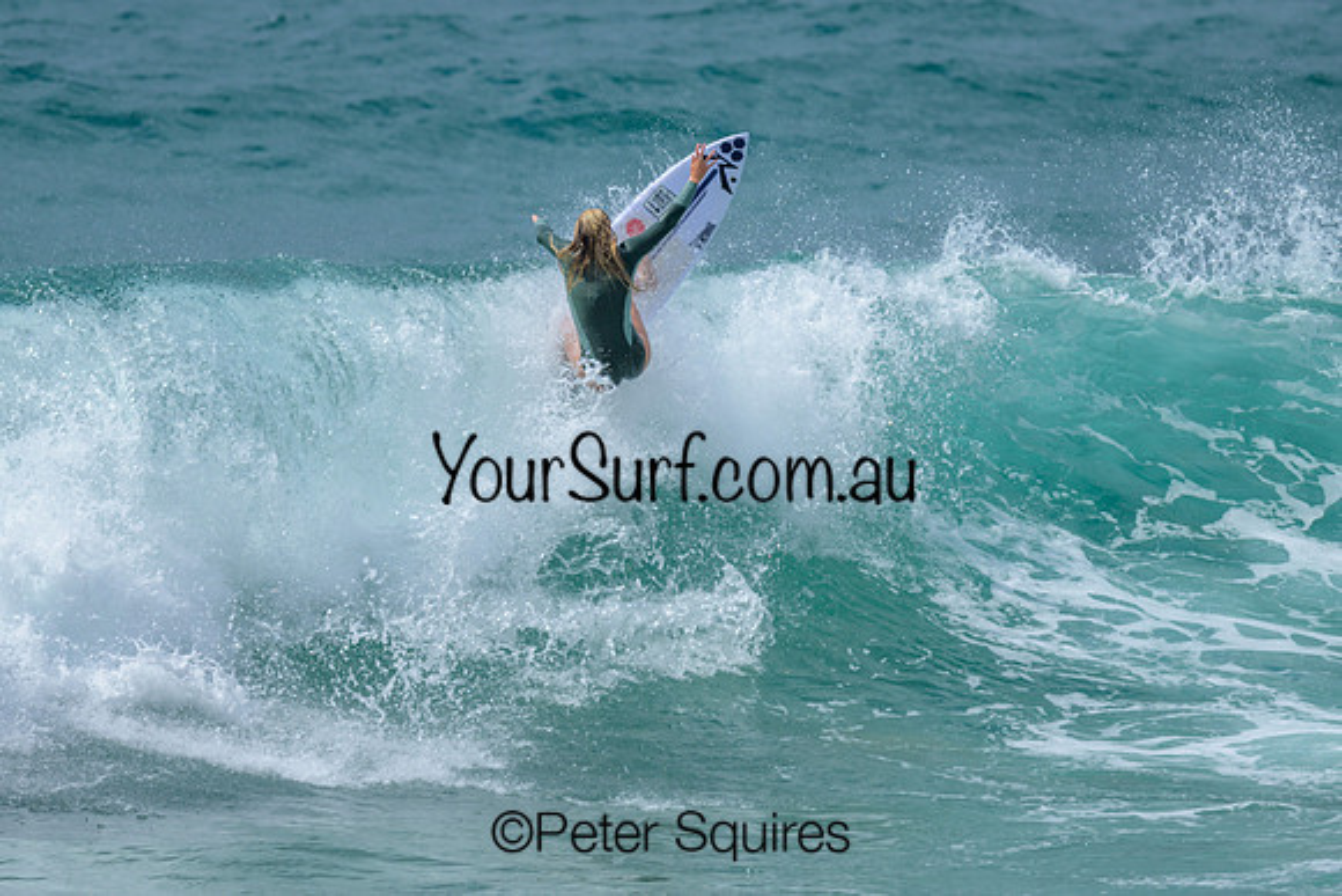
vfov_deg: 1.3
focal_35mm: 1091
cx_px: 668
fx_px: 40695
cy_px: 400
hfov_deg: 1.9
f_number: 6.3
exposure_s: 1/2000
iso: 140
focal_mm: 800
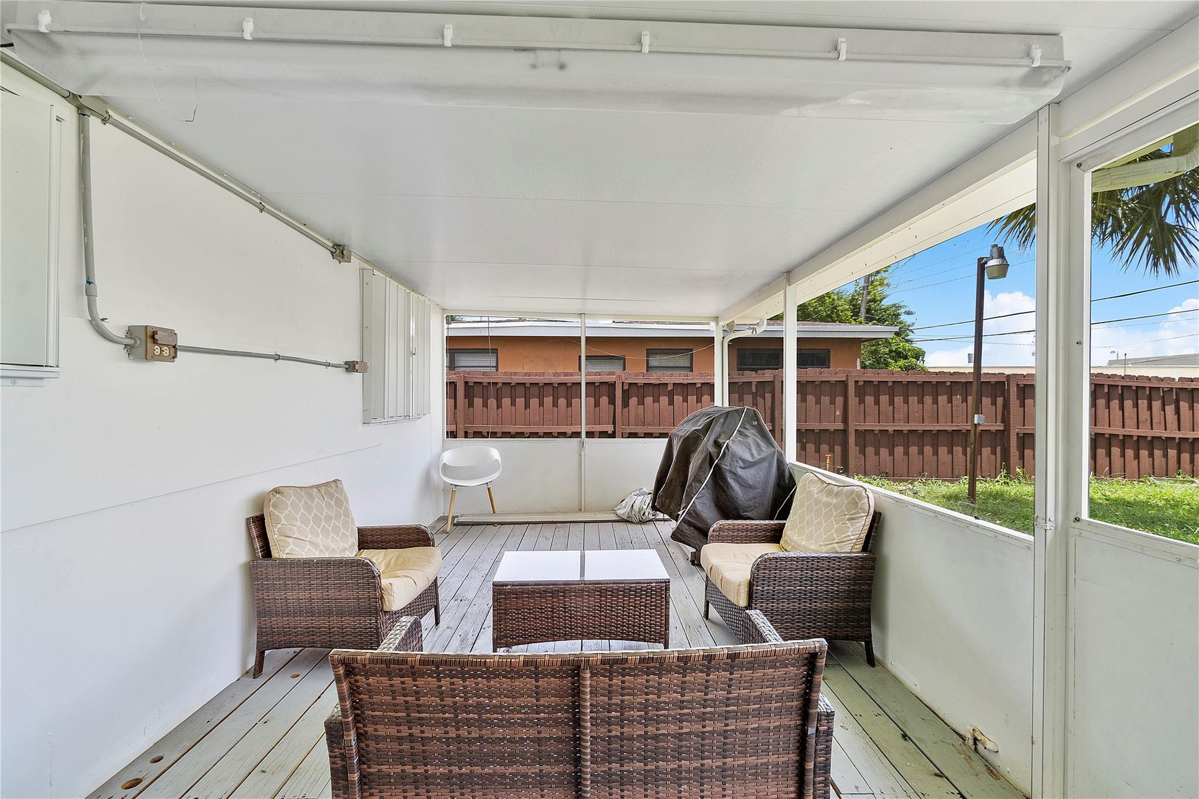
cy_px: 400
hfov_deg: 100.4
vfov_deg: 77.3
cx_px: 600
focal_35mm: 15
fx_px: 499
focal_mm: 10
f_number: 11
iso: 100
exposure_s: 1/13
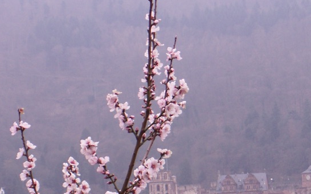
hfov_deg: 12.2
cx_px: 356
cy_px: 160
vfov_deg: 7.7
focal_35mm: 169
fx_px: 1432
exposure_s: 1/100
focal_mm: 11.37
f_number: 4
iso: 50
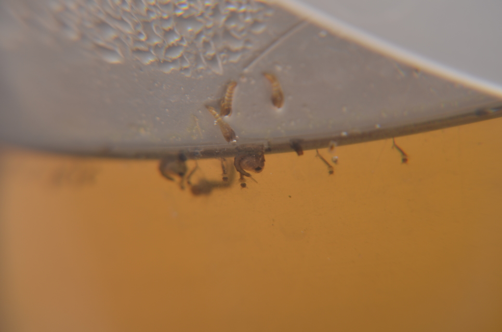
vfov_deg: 12.1
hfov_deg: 18.2
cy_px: 166
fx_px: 1566
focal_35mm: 112
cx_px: 251
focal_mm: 75
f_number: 8
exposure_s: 1/50
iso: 100
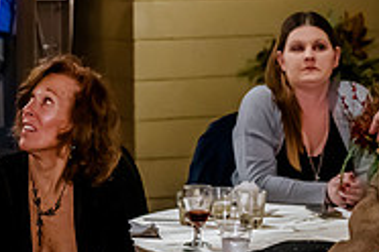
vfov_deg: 6.6
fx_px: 2200
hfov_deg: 9.7
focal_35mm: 209
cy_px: 92
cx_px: -70
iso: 5000
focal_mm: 55
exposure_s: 1/200
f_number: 2.8
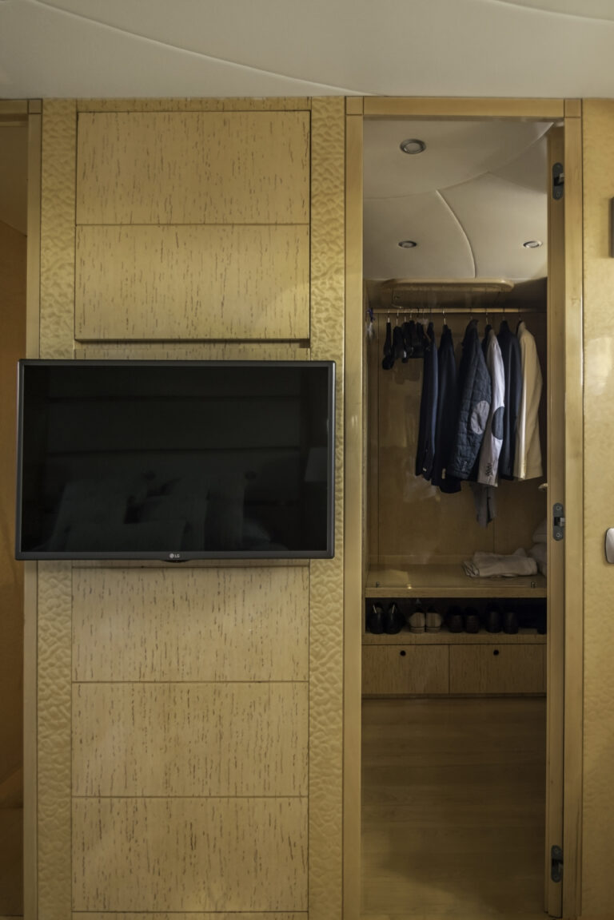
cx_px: 307
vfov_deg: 81.2
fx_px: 537
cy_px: 460
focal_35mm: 21
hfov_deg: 59.5
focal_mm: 14
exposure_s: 1/40
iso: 400
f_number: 3.2
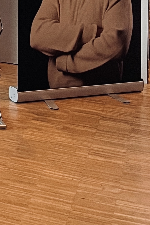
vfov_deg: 15.2
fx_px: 762
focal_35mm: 122
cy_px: -141
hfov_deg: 9.7
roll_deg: +0.4
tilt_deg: -2.6
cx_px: -226
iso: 125
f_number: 1.6
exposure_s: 1/50
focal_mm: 5.1
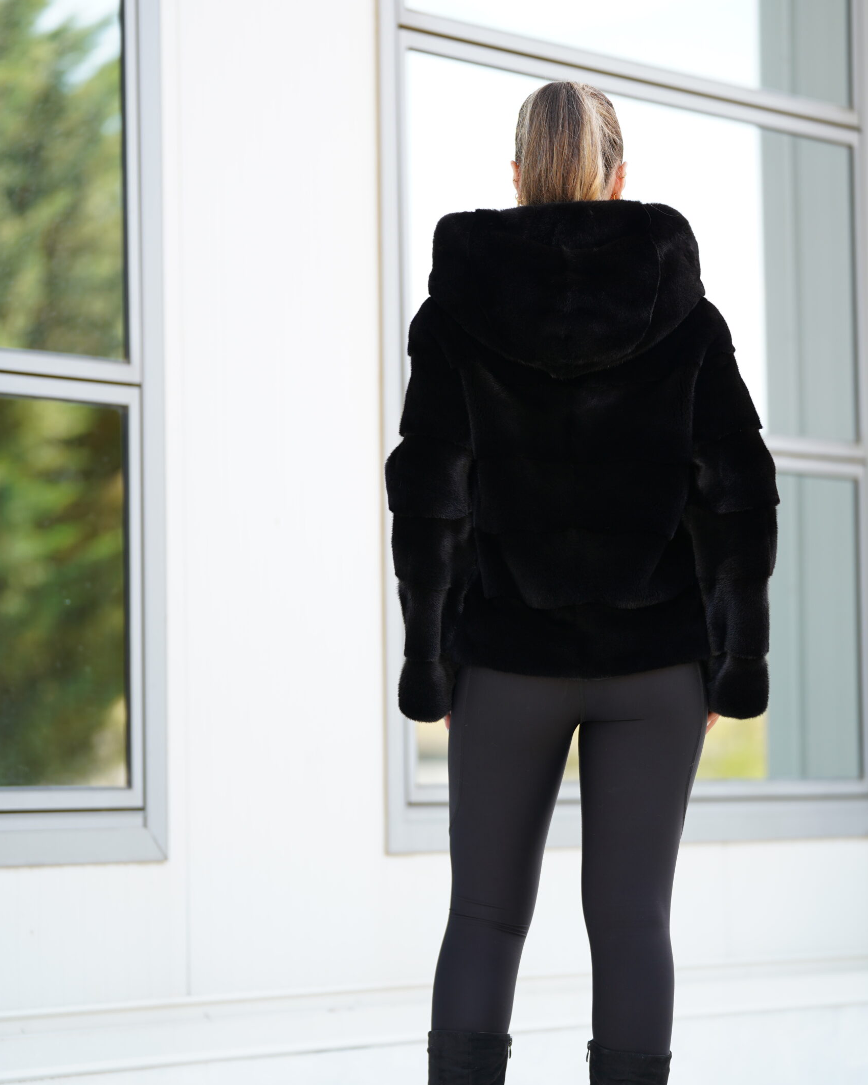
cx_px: 434
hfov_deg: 10.7
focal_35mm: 145
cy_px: 498
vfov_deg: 13.3
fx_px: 4656
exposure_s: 1/250
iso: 160
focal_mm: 128
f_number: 2.8
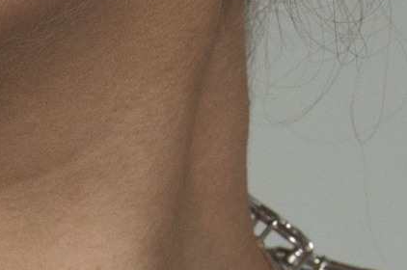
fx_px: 3510
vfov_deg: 4.4
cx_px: -128
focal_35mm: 311
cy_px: 508
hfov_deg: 6.6
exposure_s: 1/100
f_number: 8
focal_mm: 35
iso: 1000
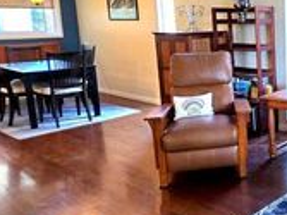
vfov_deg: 36.7
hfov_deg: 39.4
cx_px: 314
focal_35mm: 39
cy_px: 94
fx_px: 323
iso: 250
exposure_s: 1/60.2
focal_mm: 2.2
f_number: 2.2
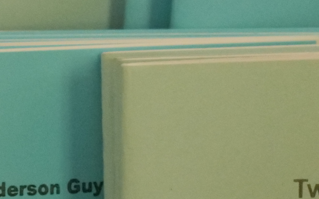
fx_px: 1860
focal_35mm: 214
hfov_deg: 9.3
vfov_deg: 6.1
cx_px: -277
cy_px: 312
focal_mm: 35
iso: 6400
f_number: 10
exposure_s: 1/30
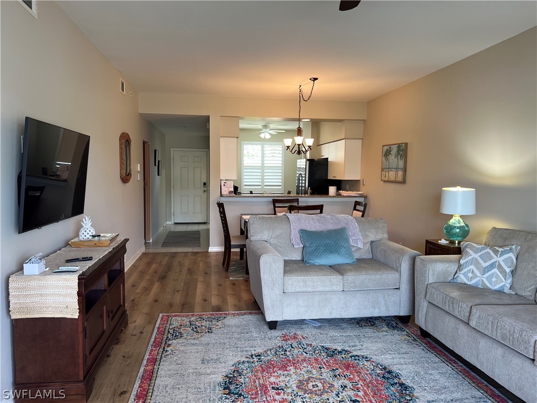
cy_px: 202
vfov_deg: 53.1
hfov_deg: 67.3
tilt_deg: -4.1
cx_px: 268
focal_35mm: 26
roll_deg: -1.3
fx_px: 403
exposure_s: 1/60
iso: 80
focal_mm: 5.7
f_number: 1.5
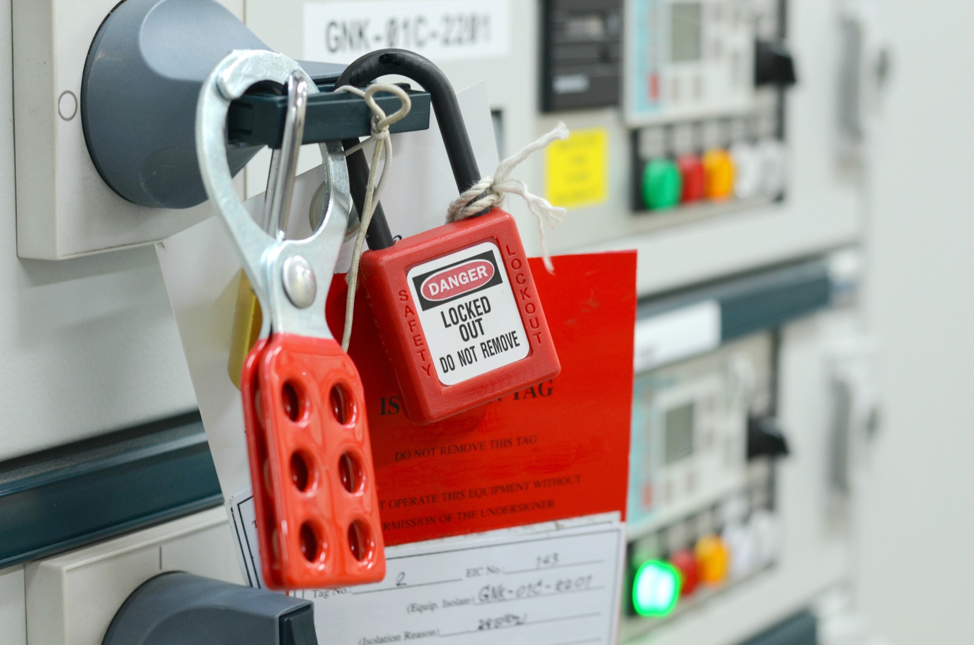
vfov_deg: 18.1
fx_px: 2025
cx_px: 487
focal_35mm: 75
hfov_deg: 27.0
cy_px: 322
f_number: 4.5
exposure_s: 1/30
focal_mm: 50
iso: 640
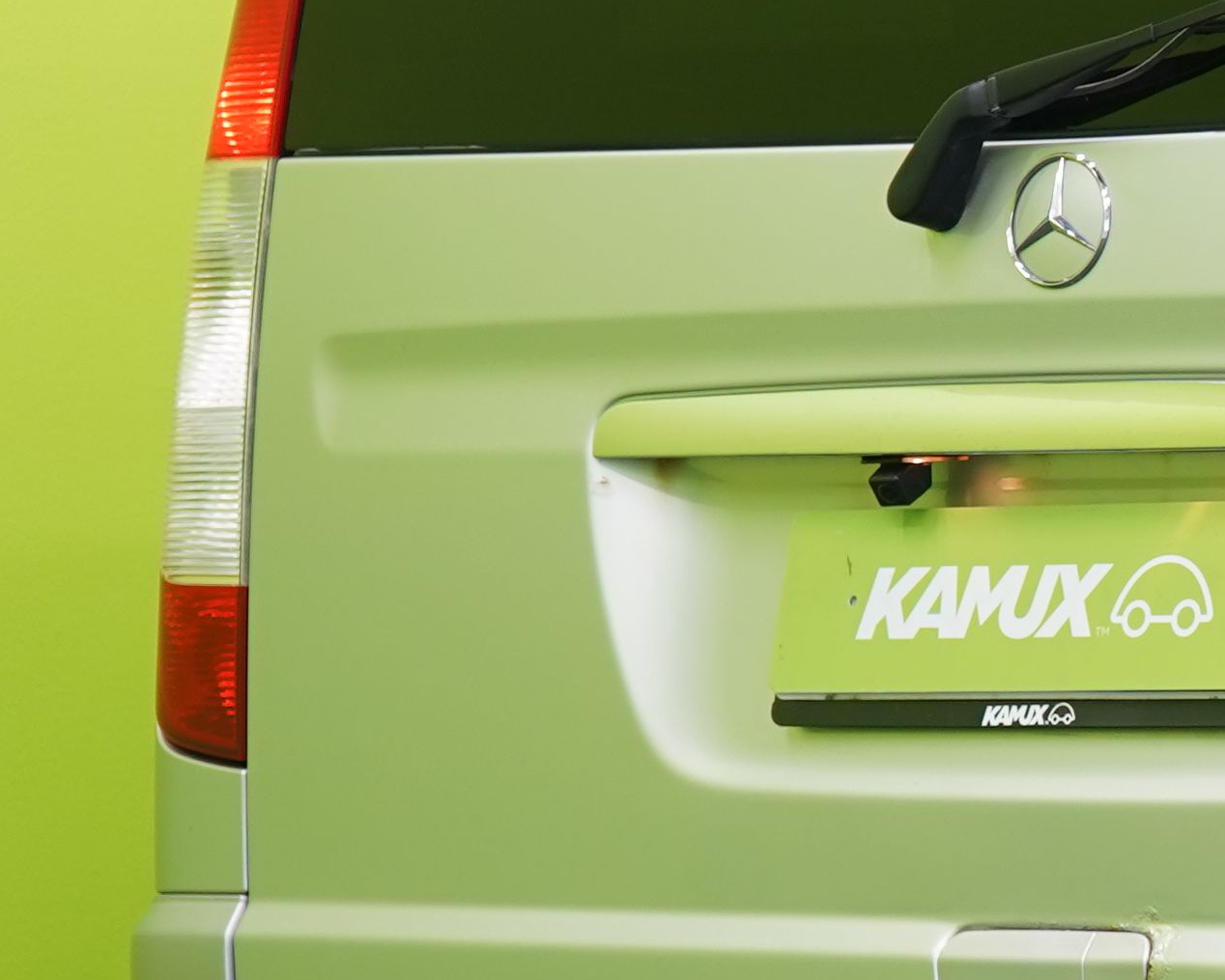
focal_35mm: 222
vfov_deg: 7.0
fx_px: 8051
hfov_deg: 8.3
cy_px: 520
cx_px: 2443
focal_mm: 50
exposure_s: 1/25
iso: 400
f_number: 5.6
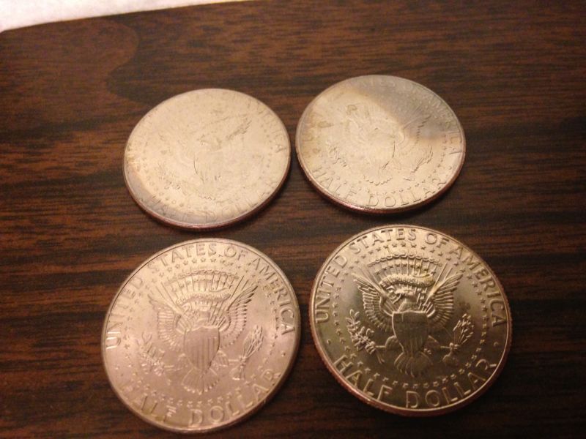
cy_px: 220
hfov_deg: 55.4
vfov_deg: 42.9
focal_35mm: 33
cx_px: 293
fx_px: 559
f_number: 2.4
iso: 320
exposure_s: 1/20
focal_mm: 4.12
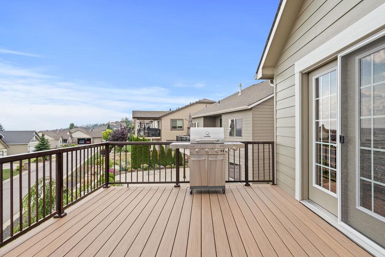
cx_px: 209
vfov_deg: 60.6
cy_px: 132
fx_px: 220
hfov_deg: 82.2
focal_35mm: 21
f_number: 8
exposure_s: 1/30
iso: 100
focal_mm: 18.5
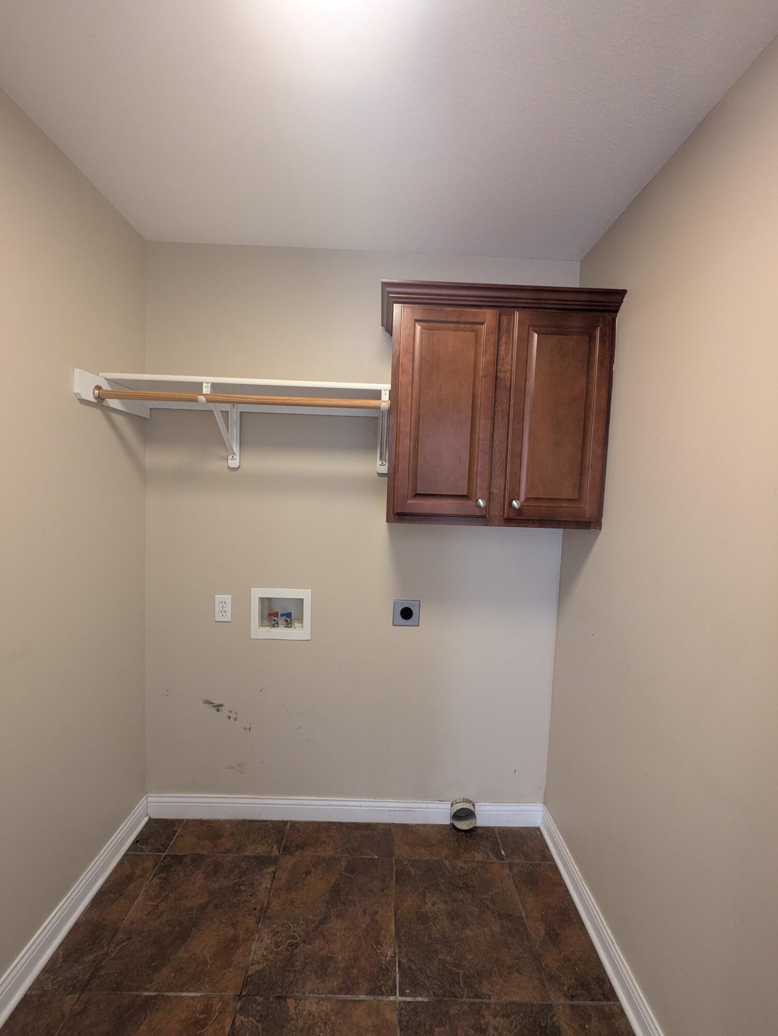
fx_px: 419
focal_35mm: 14
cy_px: 518
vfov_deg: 102.0
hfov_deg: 85.7
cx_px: 389
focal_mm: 1.83
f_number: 2.2
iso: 83
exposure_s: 1/24
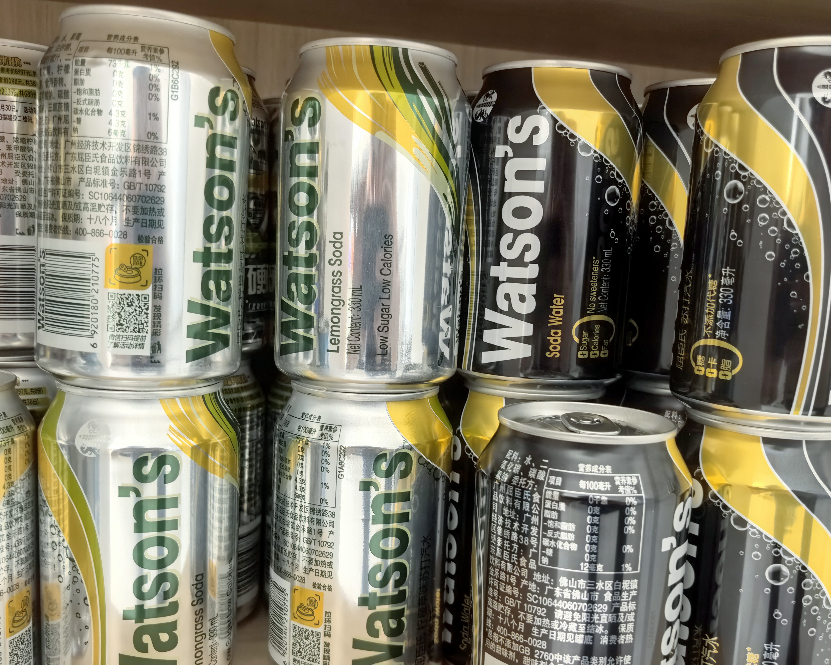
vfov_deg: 44.4
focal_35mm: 33
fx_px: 812
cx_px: 419
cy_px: 378
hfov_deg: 54.2
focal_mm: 6.98
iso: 200
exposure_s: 1/50
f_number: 2
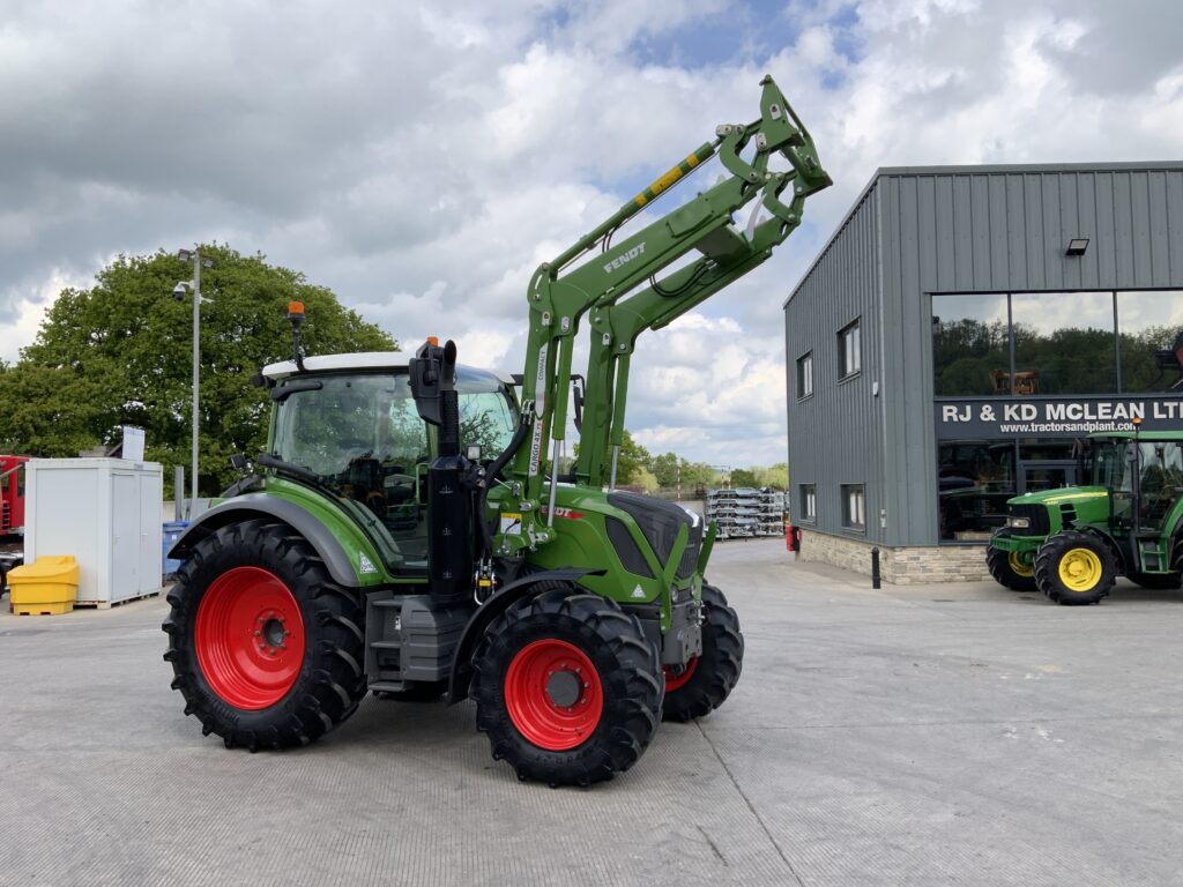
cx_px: 592
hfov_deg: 61.7
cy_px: 444
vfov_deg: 48.2
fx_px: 991
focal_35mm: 29
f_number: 1.8
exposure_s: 1/642
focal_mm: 3
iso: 16
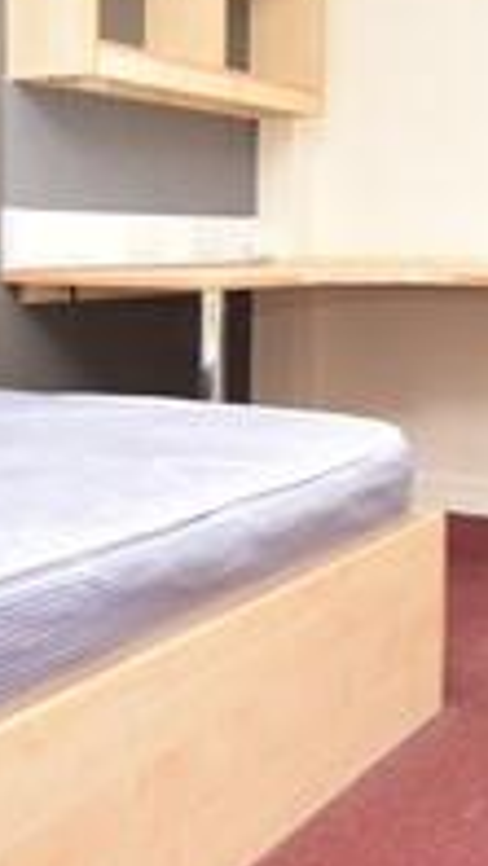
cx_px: 400
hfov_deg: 23.1
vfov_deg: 40.2
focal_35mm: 51
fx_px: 1172
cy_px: 308
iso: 800
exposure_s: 1/80
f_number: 4.5
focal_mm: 10
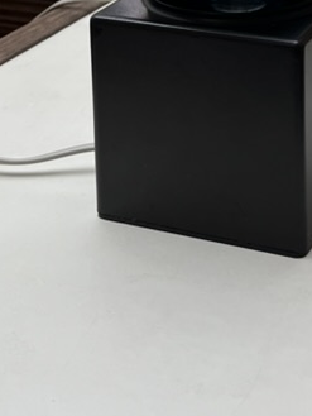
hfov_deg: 17.6
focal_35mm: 81
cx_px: 339
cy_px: -71
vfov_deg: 22.4
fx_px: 973
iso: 80
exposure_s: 1/100
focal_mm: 5.1
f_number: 1.6
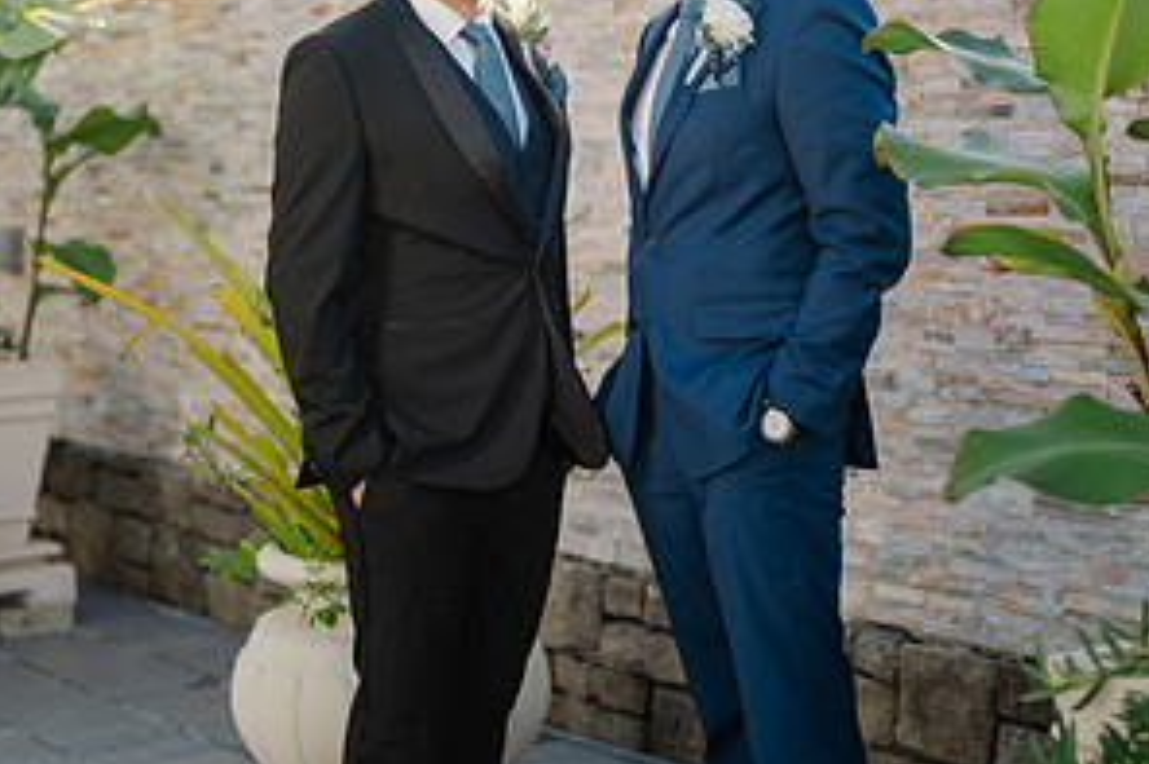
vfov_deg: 17.9
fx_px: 2424
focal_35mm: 76
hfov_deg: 26.7
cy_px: 372
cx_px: 574
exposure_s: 1/1000
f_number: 1.8
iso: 64
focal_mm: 50
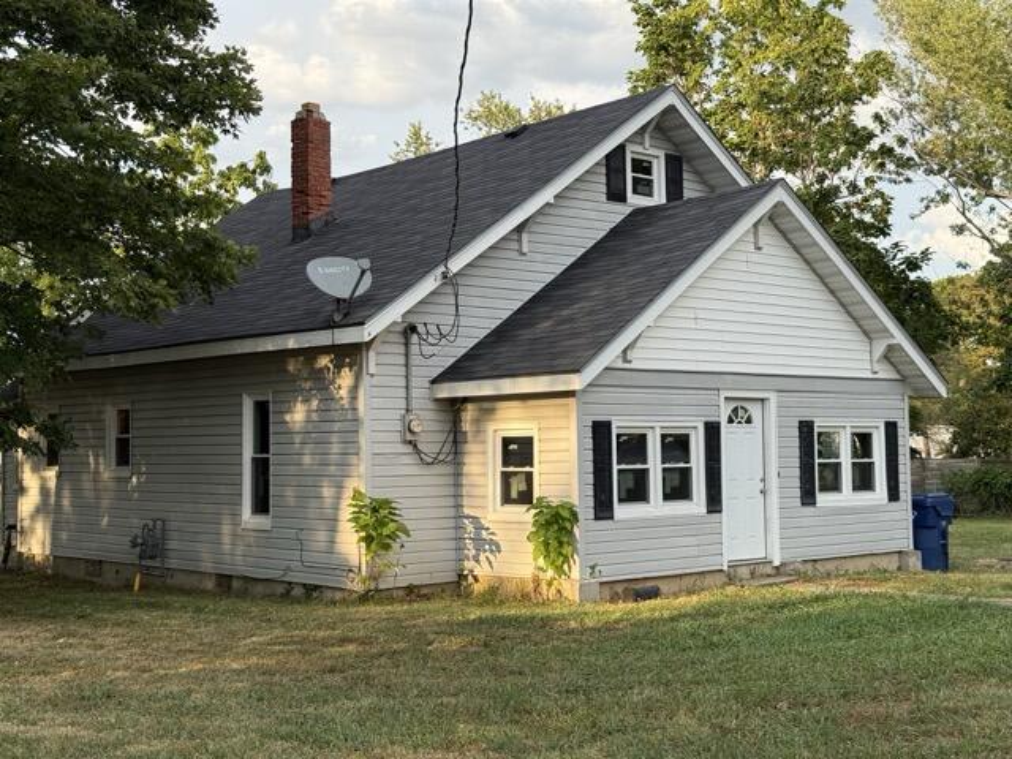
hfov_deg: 39.7
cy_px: 380
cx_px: 506
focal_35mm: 48
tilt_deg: +2.3
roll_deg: +1.0
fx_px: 1403
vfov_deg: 30.3
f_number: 1.78
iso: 64
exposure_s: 1/951
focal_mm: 6.76
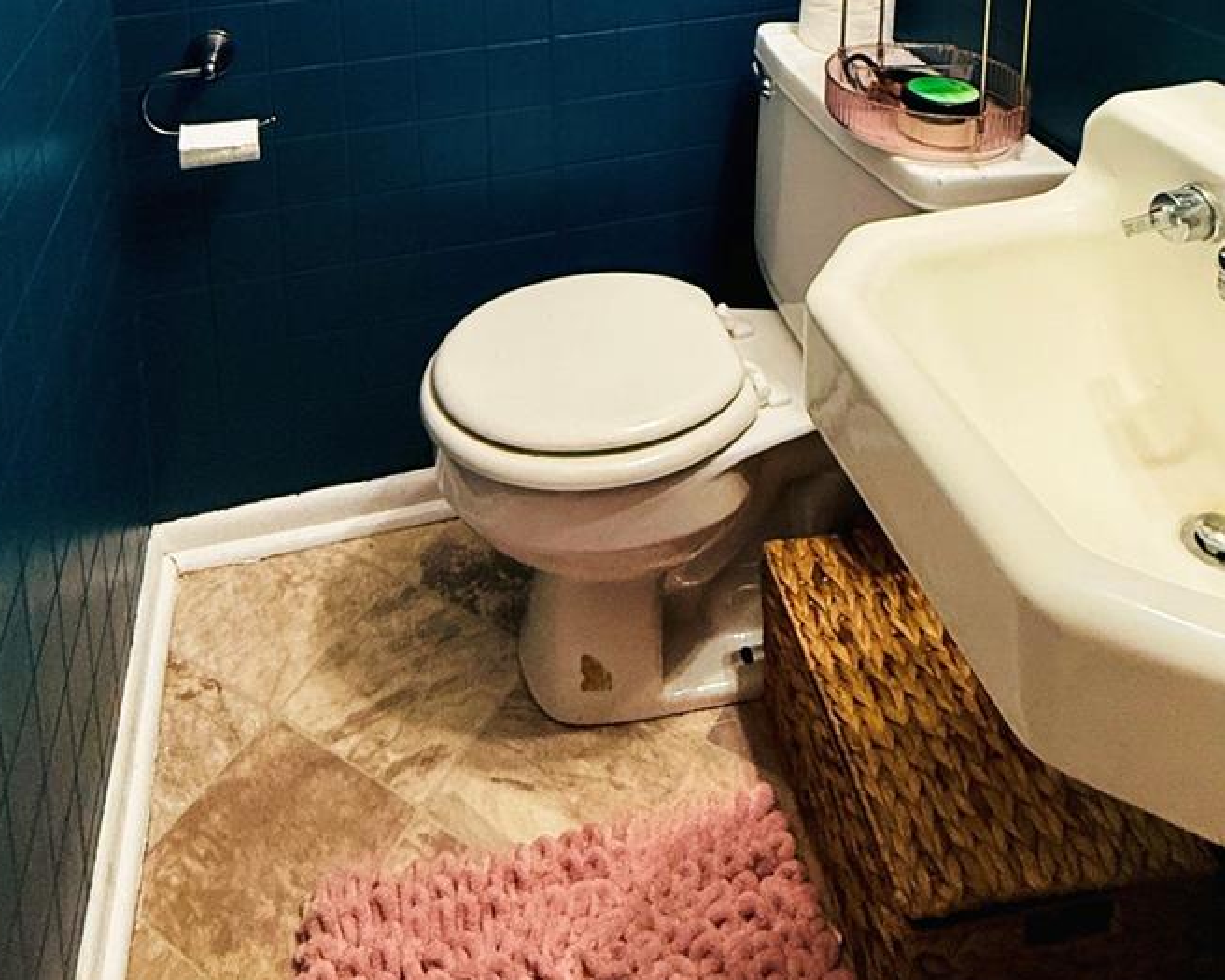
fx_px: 1160
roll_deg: +2.2
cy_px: -224
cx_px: 570
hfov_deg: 55.6
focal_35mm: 32
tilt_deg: -5.7
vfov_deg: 35.1
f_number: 2.2
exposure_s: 1/120
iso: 320
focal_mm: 2.22
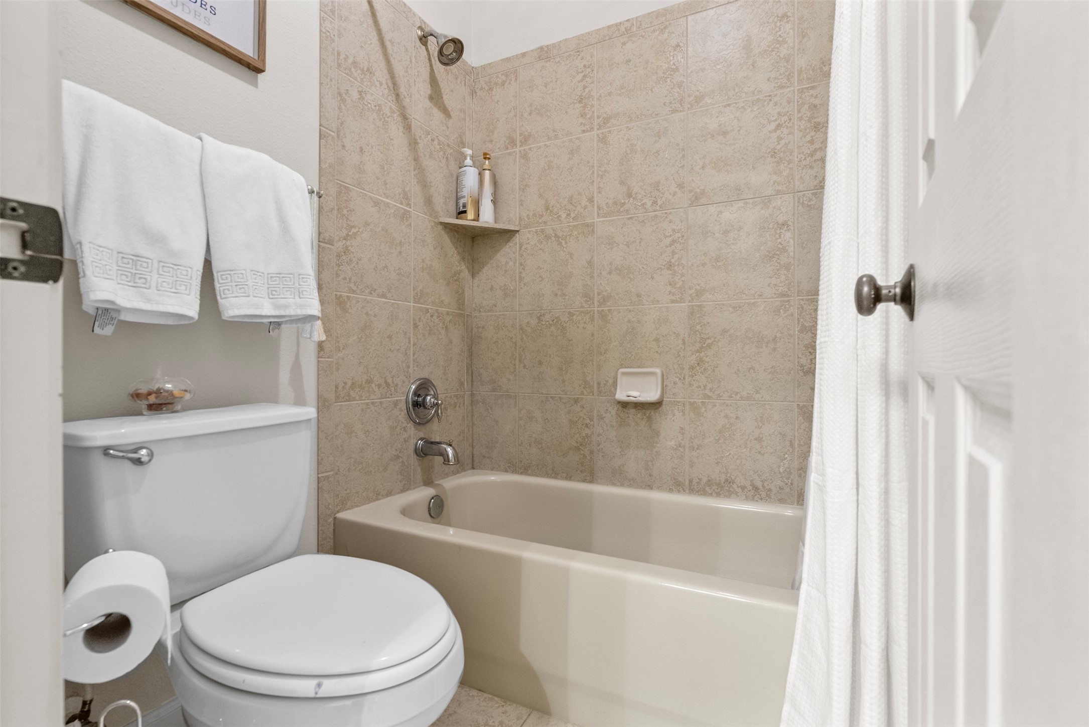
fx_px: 484
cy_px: 364
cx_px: 544
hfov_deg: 96.7
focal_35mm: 16
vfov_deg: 73.8
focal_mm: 16
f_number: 9
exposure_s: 1/4
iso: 3200
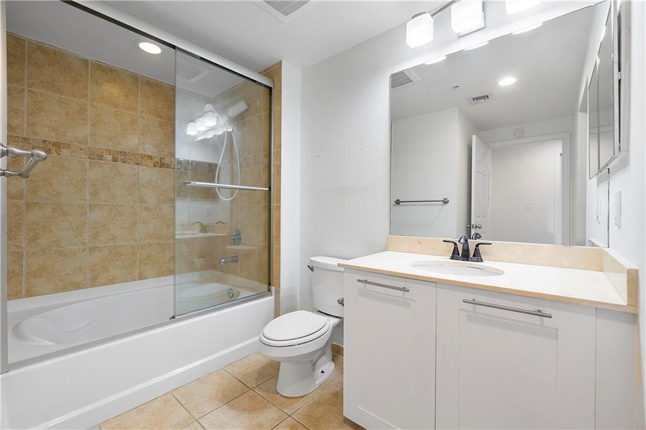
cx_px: 323
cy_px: 215
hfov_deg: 100.4
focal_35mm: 15
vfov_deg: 77.3
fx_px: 269
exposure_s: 1/125
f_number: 7.1
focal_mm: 10
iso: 320
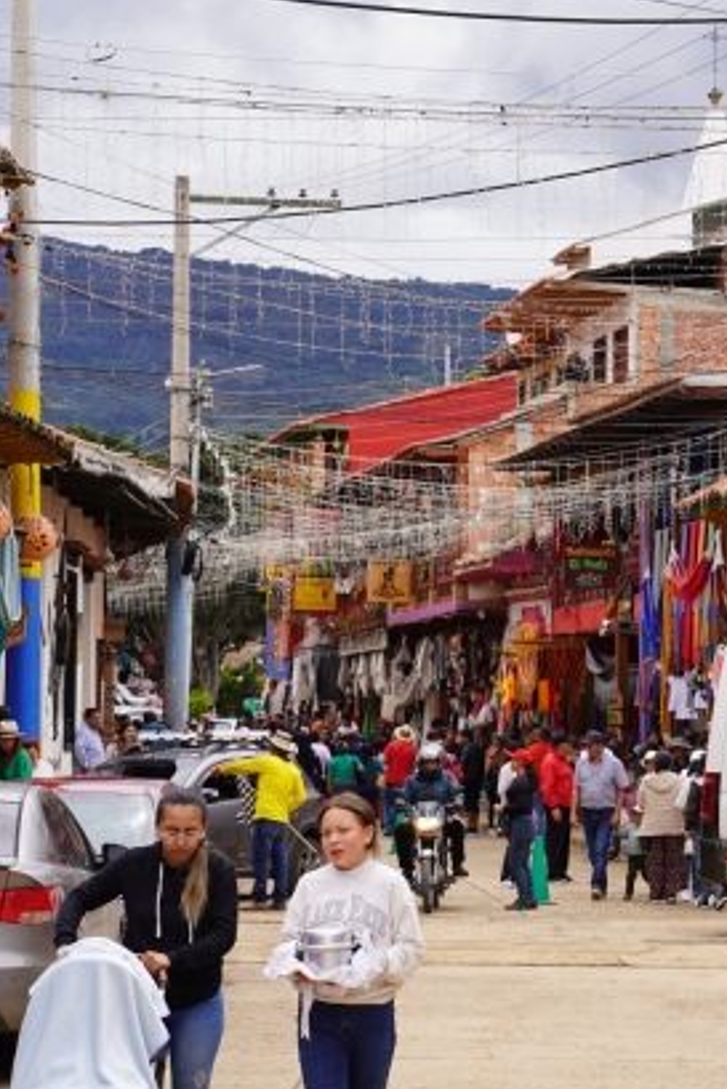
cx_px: 724
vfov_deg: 15.4
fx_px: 4025
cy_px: 579
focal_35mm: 133
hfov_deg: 10.2
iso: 100
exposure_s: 1/160
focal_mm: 68
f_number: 8
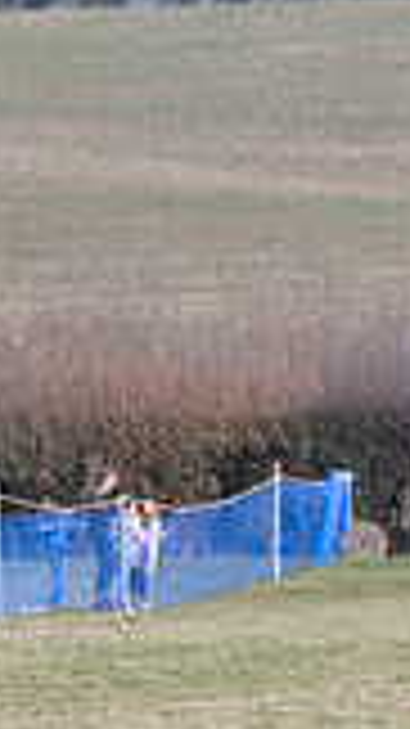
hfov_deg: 1.2
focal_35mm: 985
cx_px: 982
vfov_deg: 2.2
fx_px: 19057
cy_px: 500
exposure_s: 1/1600
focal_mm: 175
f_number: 4
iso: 400
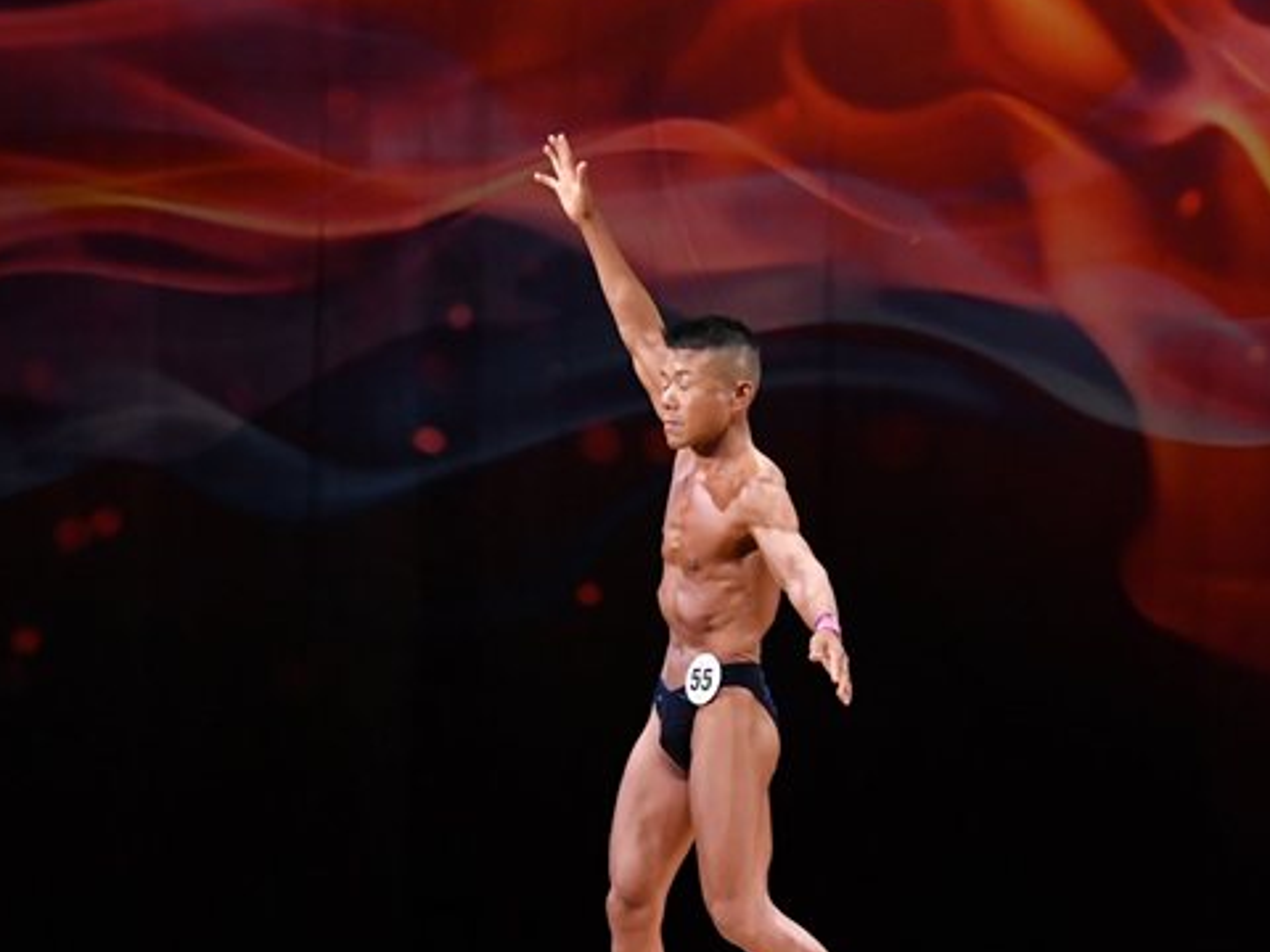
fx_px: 9906
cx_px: 697
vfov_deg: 5.5
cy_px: 648
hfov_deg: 7.3
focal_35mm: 270
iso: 4000
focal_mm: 116
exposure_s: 1/400
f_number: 5.6
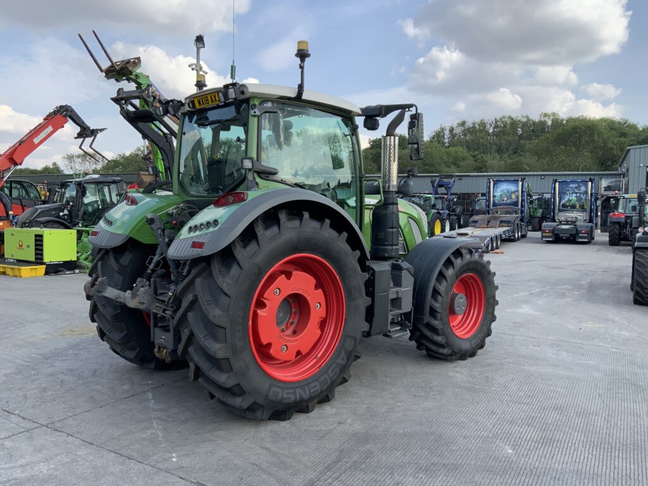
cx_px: 324
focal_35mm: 29
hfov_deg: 61.7
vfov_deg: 48.2
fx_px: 543
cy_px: 243
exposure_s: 1/781
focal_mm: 3
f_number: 1.8
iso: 16
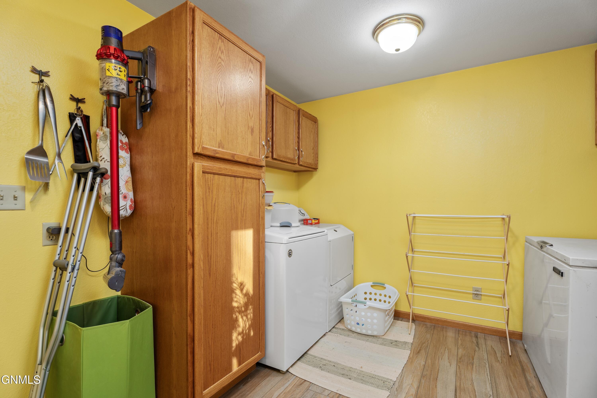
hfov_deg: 92.9
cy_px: 199
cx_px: 298
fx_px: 284
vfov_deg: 70.1
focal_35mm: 17
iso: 400
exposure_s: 1
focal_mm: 17.1
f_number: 8
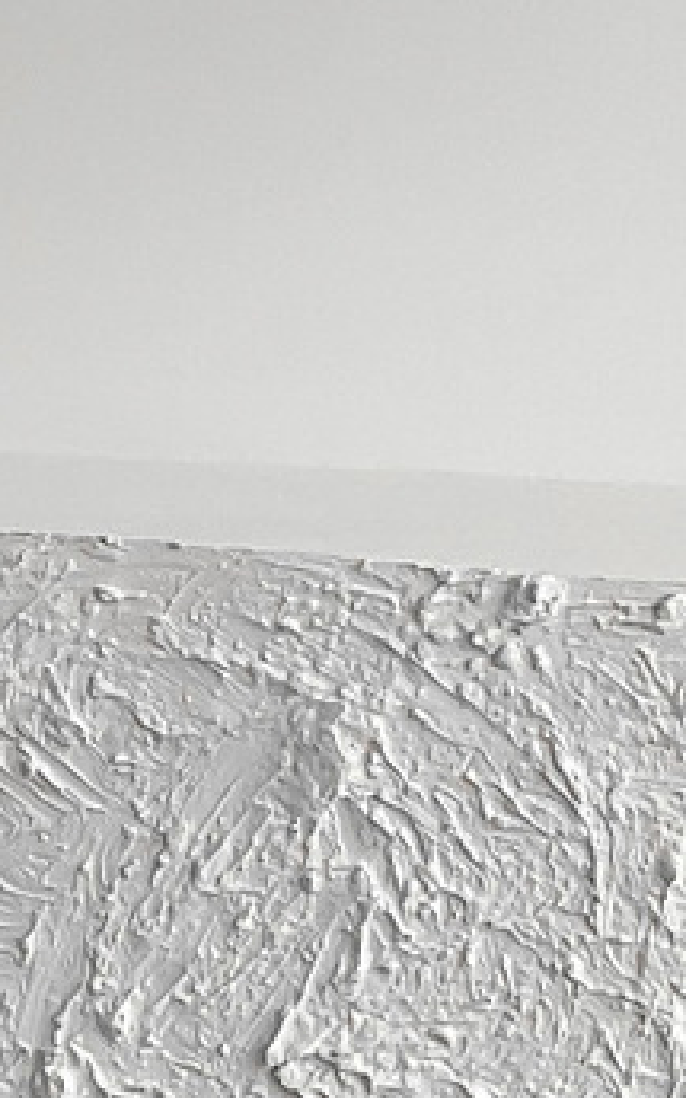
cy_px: 1034
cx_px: -871
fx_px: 4278
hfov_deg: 8.5
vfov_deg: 14.4
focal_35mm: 143
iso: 40
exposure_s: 1/120
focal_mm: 3
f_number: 1.8
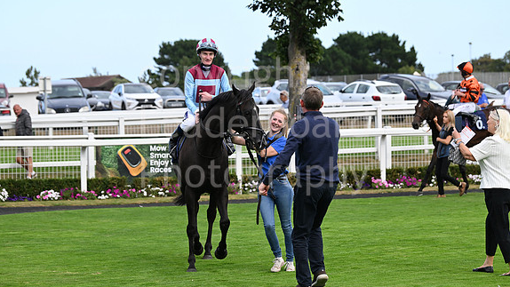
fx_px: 1718
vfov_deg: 9.6
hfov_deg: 16.9
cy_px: 131
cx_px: 256
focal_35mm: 127
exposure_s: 1/2500
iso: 800
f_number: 4.5
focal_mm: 120
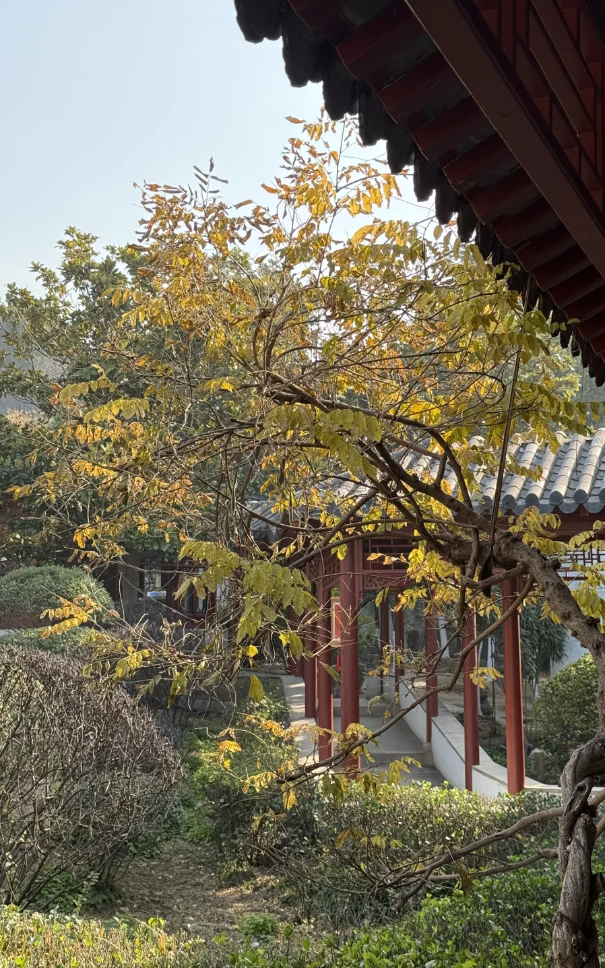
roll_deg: +0.1
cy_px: 484
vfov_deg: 39.6
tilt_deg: +7.4
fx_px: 1346
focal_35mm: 51
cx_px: 358
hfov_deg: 25.3
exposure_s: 1/699
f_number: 1.78
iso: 100
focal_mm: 6.76
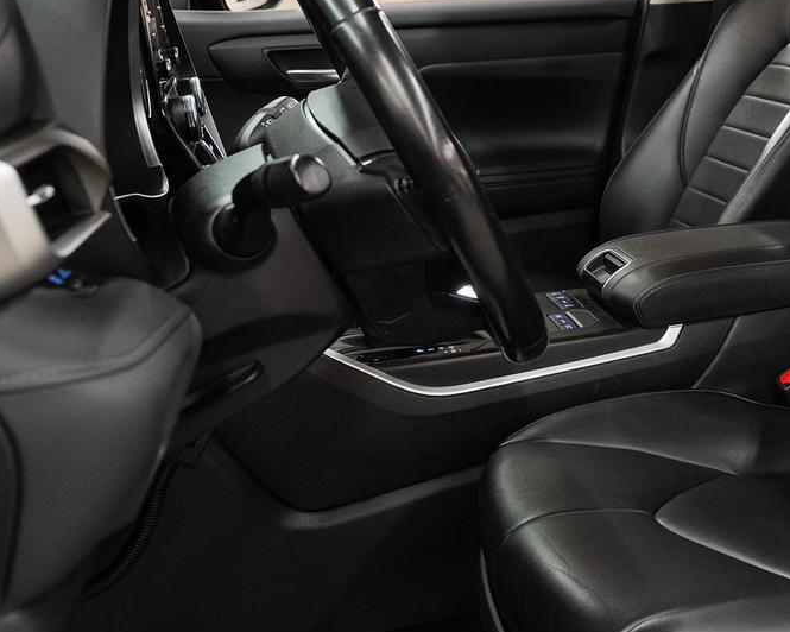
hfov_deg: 32.8
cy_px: 162
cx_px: 769
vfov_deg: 28.2
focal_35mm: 53
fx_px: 1239
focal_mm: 24
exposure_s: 1/40
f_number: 4
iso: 1000
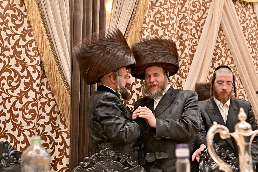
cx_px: 129
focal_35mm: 47
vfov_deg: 28.7
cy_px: 86
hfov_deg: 41.9
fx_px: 337
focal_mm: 47
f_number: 4
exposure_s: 1/250
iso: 1600
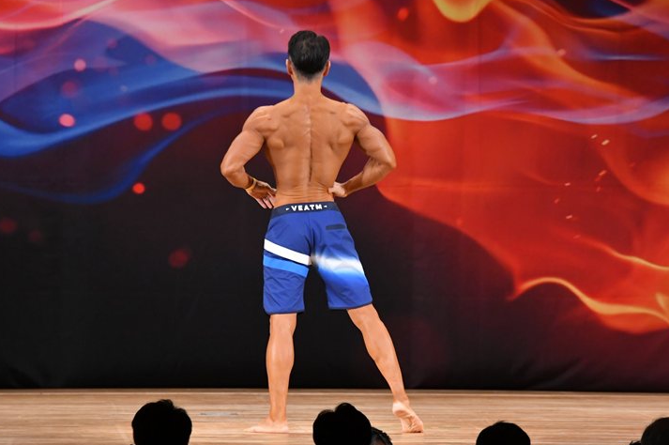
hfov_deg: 8.7
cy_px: 228
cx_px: 336
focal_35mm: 236
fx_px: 4382
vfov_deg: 5.8
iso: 3200
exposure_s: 1/400
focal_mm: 145
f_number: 5.6
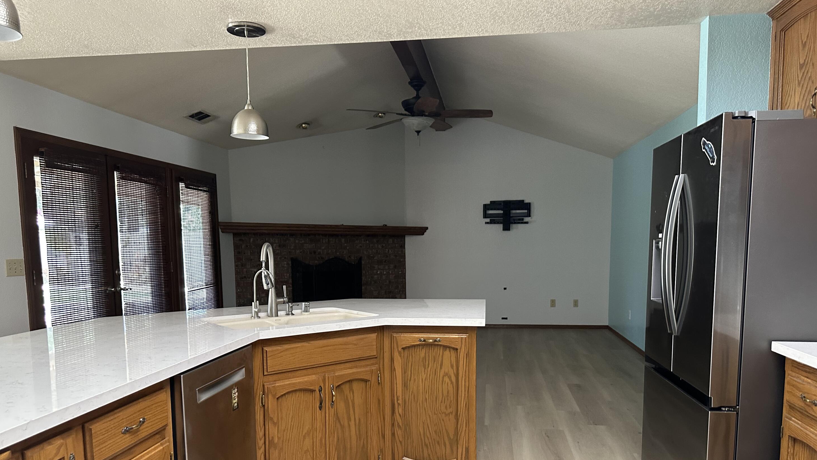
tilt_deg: -5.8
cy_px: 301
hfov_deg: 69.9
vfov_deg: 42.4
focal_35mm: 27
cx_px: 416
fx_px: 585
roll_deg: +0.6
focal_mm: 6.86
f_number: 1.78
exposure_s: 1/60
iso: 320
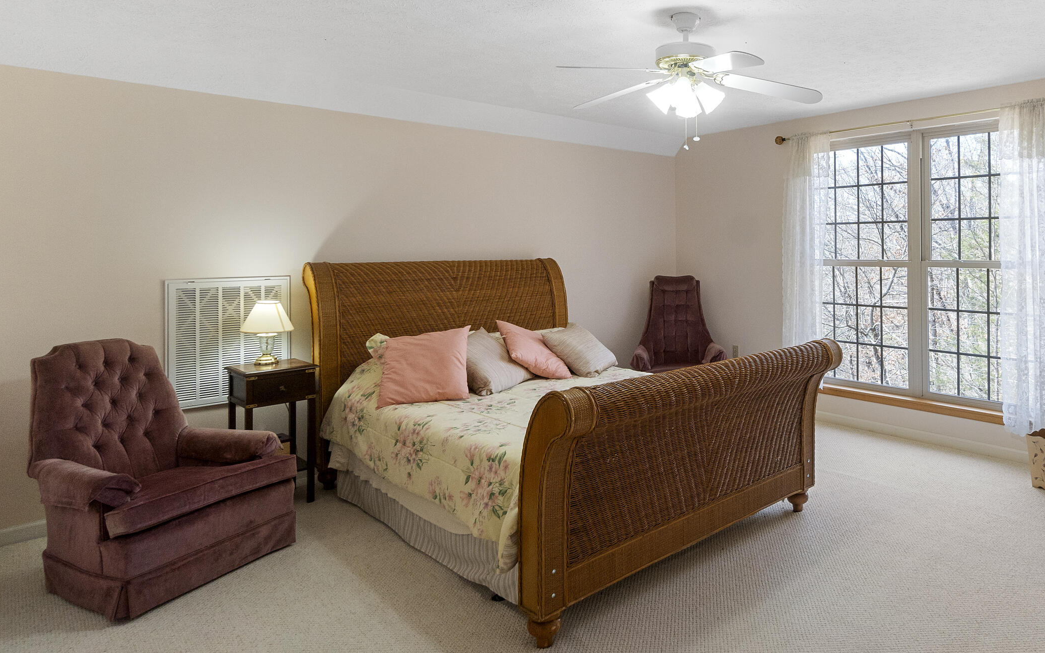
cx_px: 717
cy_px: 244
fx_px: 627
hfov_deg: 76.5
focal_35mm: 22
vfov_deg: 54.4
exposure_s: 1/30
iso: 400
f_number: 8
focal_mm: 10
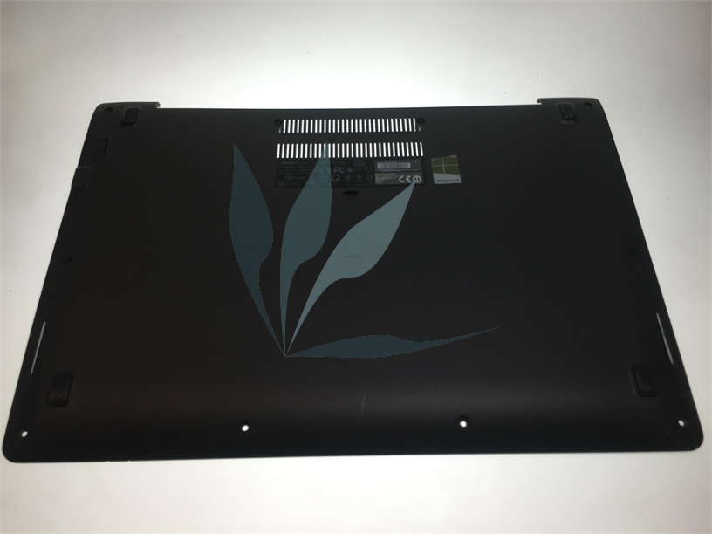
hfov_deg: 61.7
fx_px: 596
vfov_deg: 48.2
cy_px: 267
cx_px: 356
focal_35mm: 29
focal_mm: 4.15
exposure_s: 1/100
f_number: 2.2
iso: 32
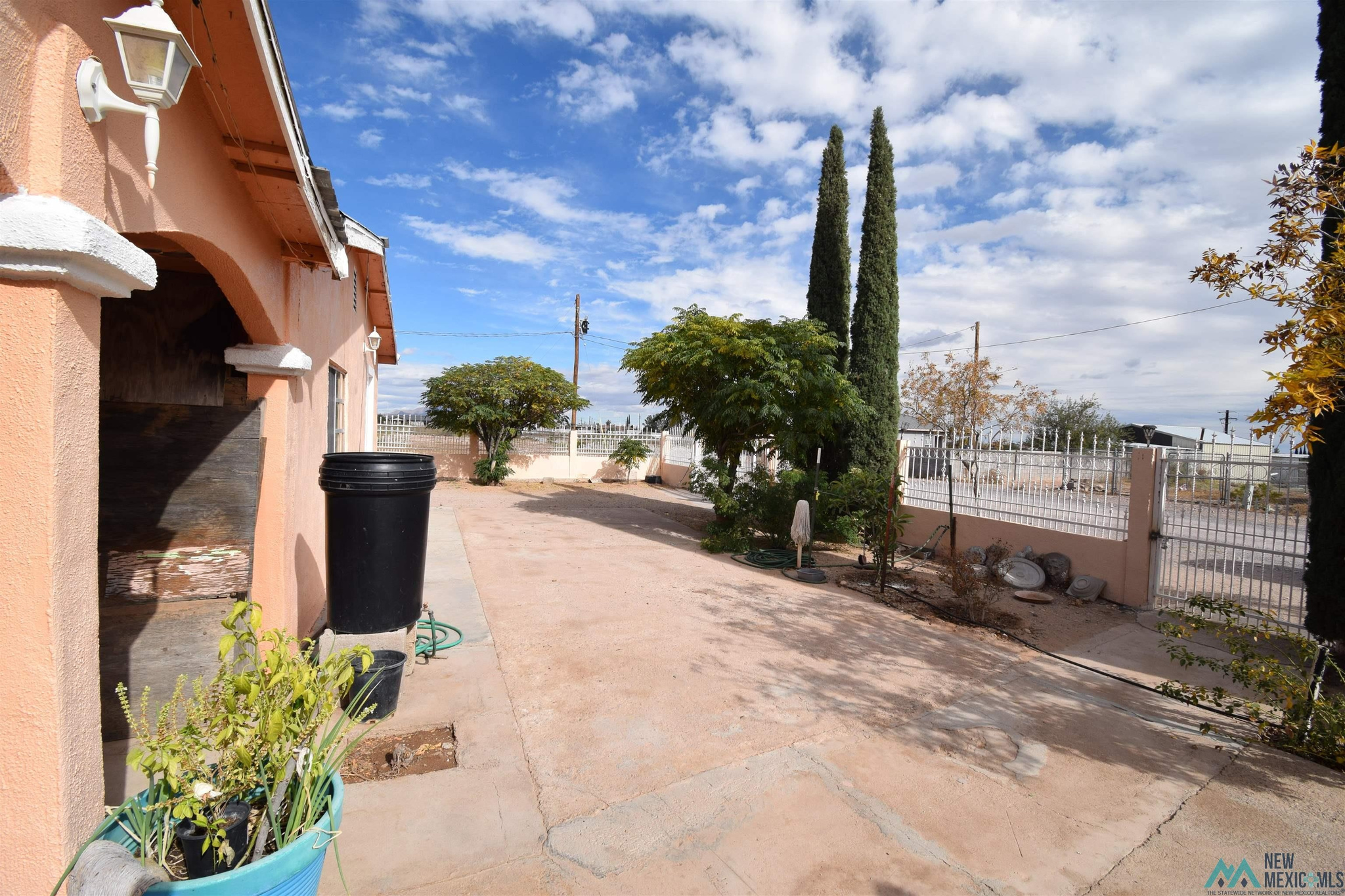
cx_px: 672
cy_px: 448
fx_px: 560
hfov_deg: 100.4
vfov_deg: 77.3
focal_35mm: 15
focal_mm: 10
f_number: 10
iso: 200
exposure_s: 1/400
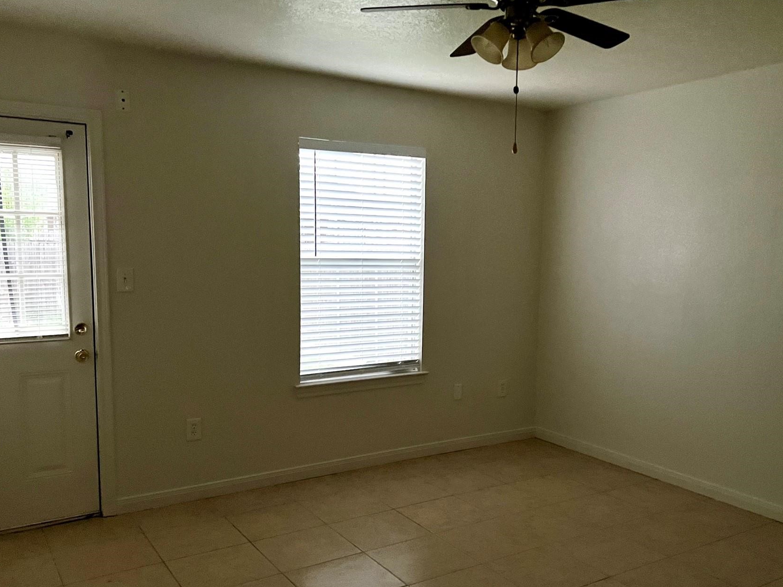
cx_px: 439
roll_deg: -0.7
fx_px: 724
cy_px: 327
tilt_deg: -5.2
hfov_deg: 56.7
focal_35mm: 32
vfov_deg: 44.1
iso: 640
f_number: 1.5
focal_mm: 5.7
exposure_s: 1/40
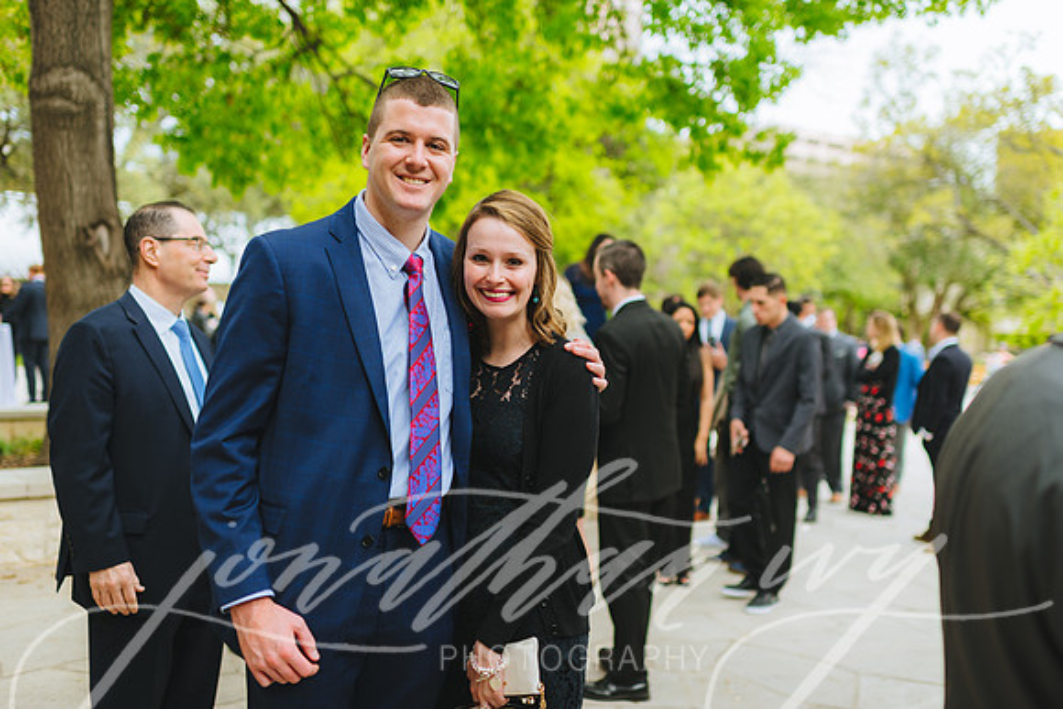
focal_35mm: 35
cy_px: 354
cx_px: 532
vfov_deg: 37.9
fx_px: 1034
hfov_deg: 54.4
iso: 80
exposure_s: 1/500
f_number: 2
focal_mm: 35
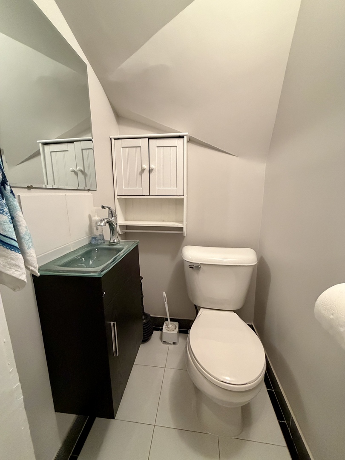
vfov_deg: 102.1
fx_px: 186
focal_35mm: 14
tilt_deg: -9.9
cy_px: 230
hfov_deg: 85.7
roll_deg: -0.9
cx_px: 172
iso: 500
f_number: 2.2
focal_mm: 2.22
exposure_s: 1/60
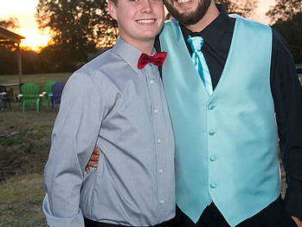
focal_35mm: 67
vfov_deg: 21.9
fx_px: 585
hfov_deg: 29.0
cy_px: 92
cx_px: 153
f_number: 7.1
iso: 640
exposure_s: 1/160
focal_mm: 42
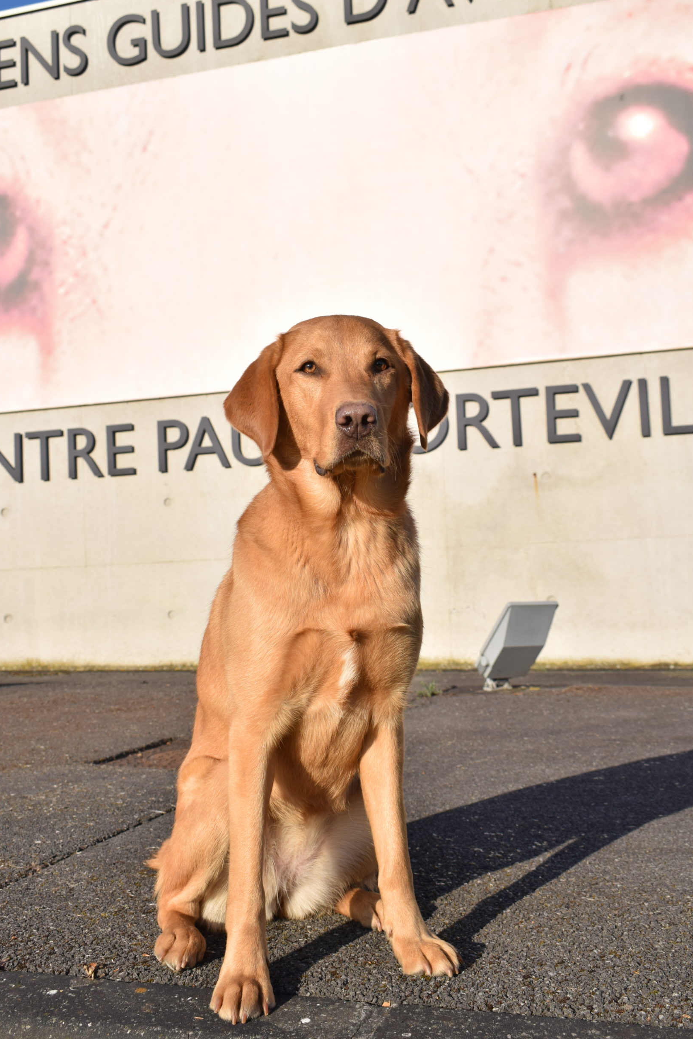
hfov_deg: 32.6
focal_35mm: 41
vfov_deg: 47.4
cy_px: 503
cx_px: 346
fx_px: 1183
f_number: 8
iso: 200
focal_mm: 26
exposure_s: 1/800
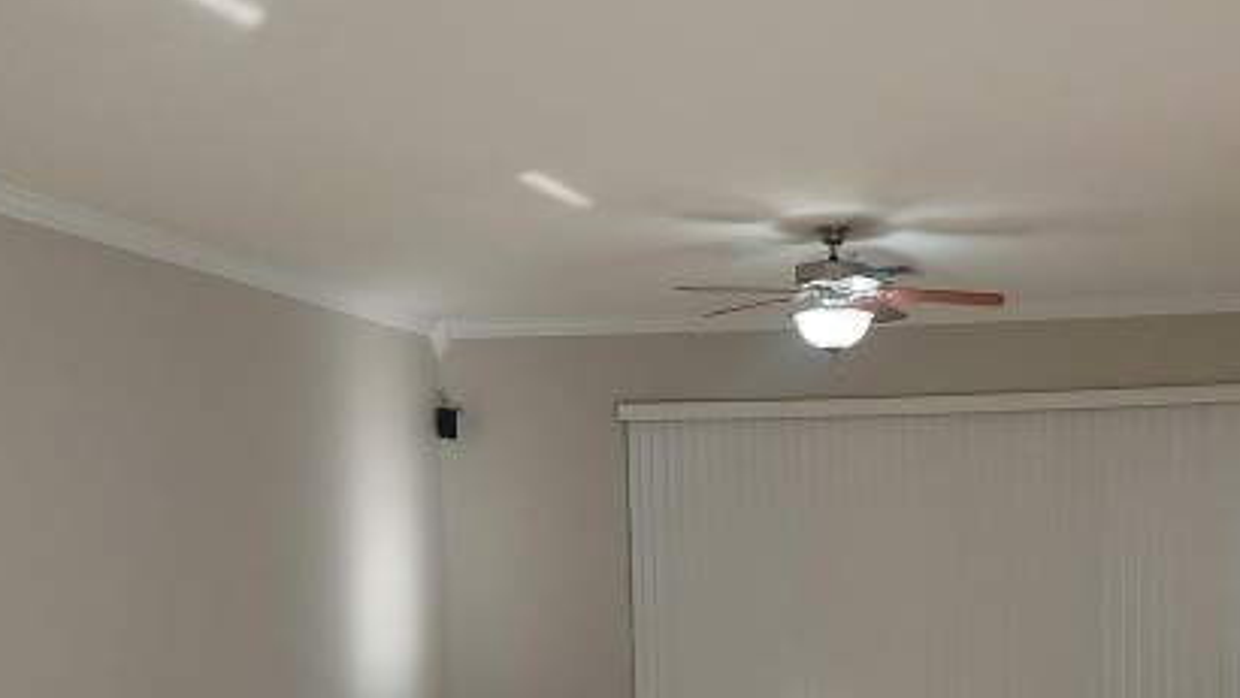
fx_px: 1678
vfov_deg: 22.9
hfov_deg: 39.8
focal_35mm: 51
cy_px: 641
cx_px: 877
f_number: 1.8
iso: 100
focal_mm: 5.23
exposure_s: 1/120
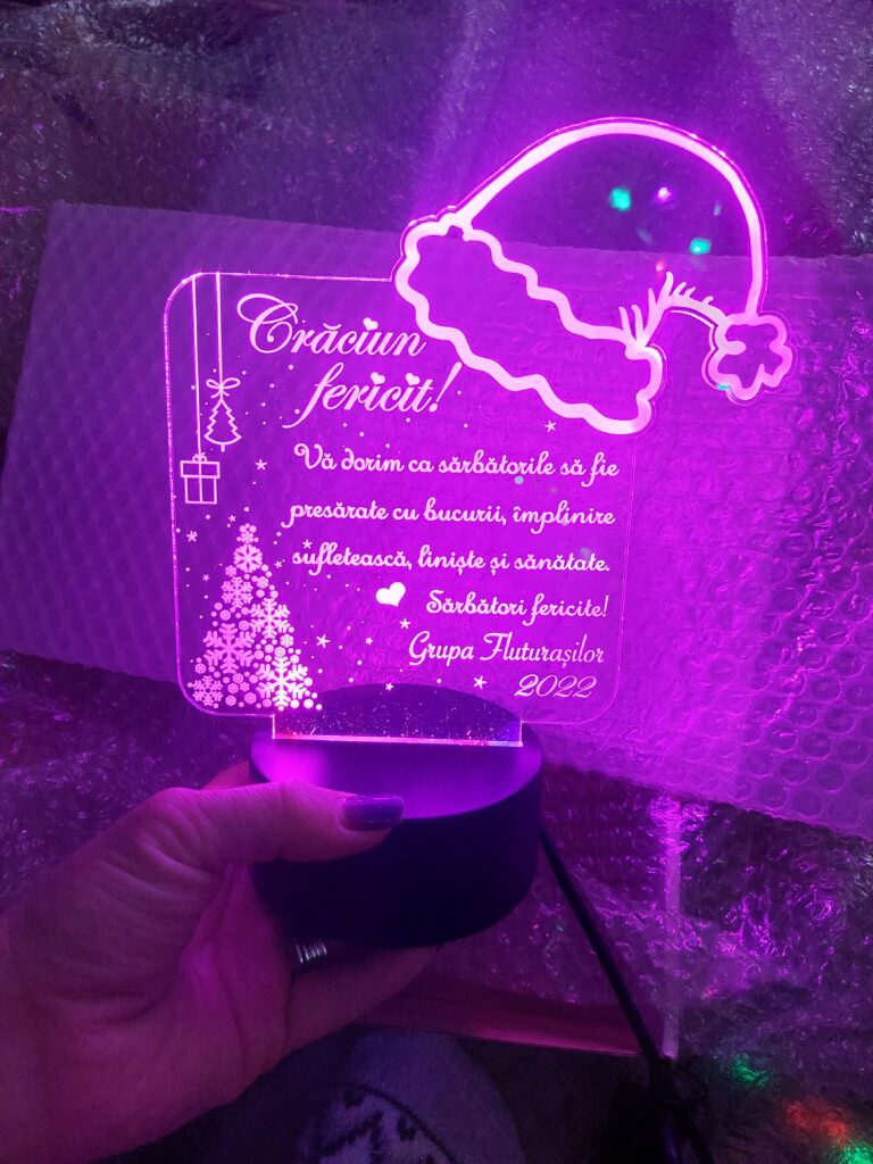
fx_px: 841
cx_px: 436
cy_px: 582
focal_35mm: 25
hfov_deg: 54.9
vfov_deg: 69.4
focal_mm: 5.23
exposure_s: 1/33
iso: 400
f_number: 1.8
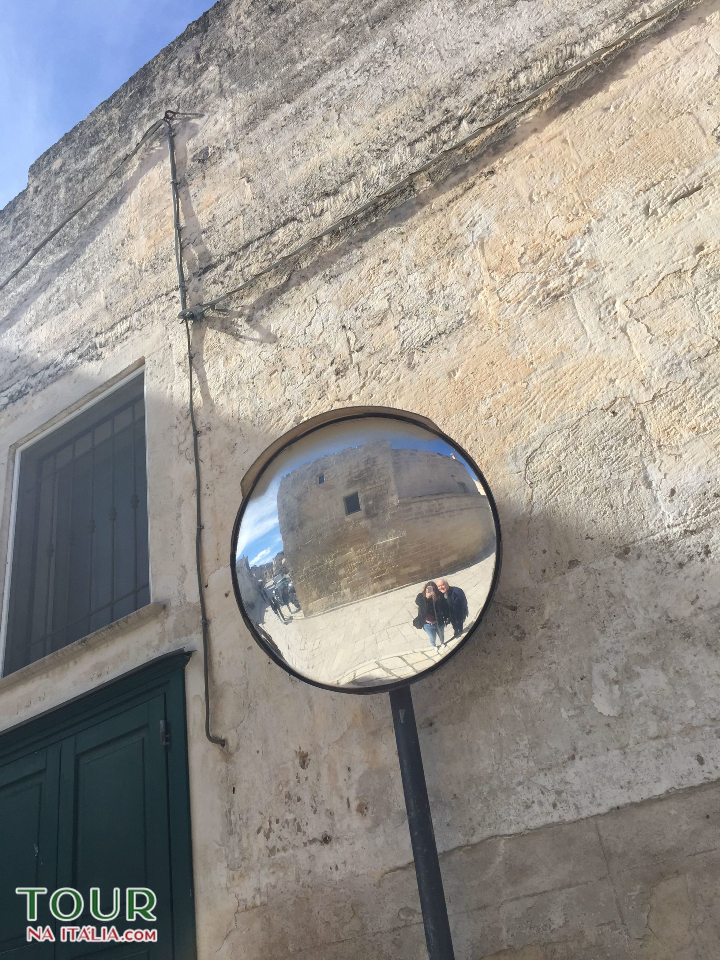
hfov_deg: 48.2
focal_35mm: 29
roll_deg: +9.7
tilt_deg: +31.6
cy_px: 480
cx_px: 360
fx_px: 804
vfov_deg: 61.7
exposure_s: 1/1799
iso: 32
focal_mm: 4.15
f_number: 2.2
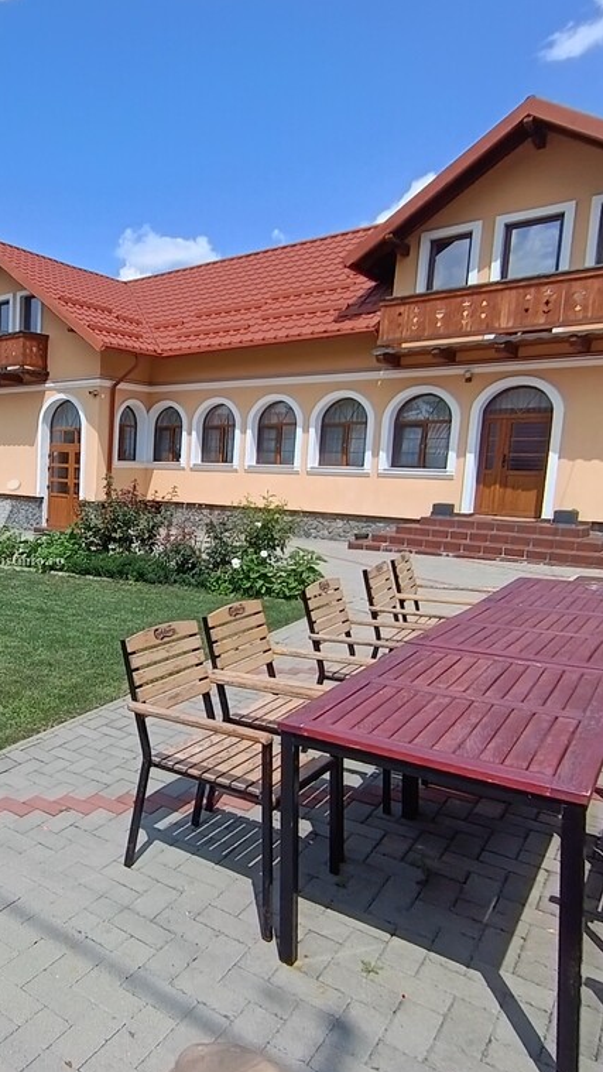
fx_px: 711
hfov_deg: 40.9
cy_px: 537
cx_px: 17
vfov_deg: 74.0
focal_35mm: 25
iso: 103
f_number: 2.2
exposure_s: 1/821
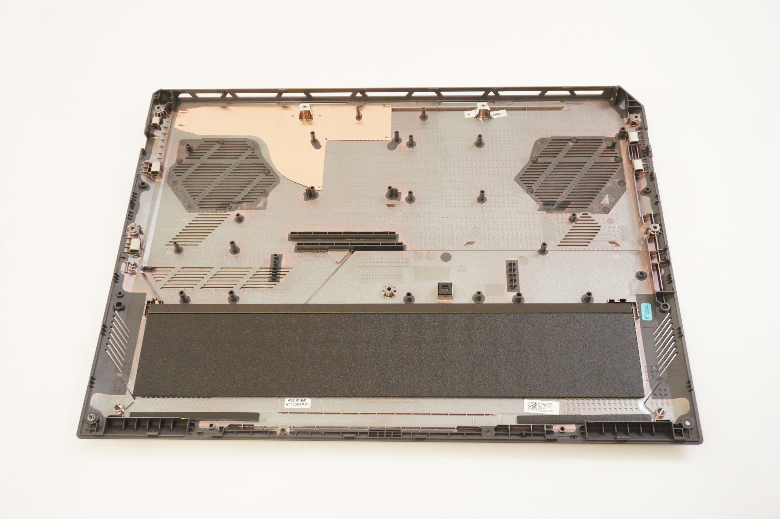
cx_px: 390
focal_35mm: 39
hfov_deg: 49.6
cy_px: 260
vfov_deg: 34.1
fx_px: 844
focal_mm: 26
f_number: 5.6
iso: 400
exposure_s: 1/13
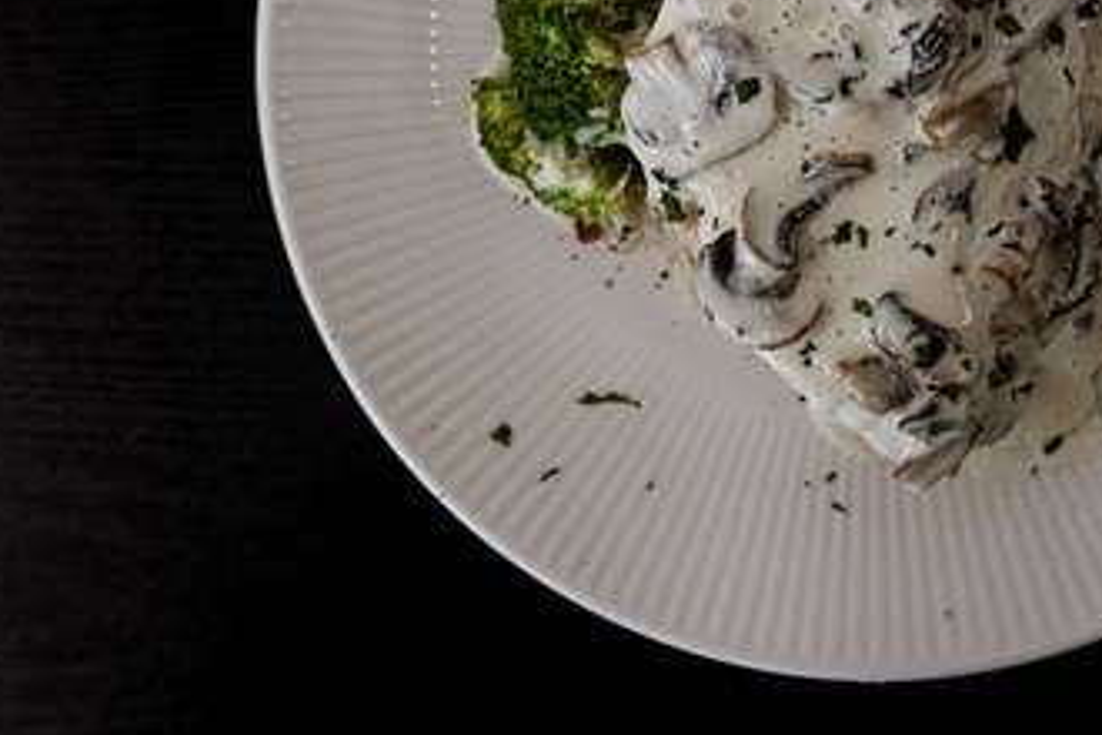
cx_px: 838
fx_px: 1469
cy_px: 94
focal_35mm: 48
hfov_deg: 39.9
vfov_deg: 27.2
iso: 100
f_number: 5.6
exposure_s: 1/30
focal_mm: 16
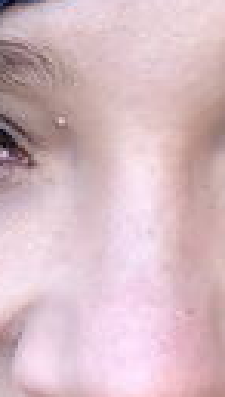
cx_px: 225
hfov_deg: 4.0
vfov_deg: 7.0
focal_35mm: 308
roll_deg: +2.9
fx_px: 3252
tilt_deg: -15.4
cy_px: 259
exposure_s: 1/30
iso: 20
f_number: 2.8
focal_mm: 6.6
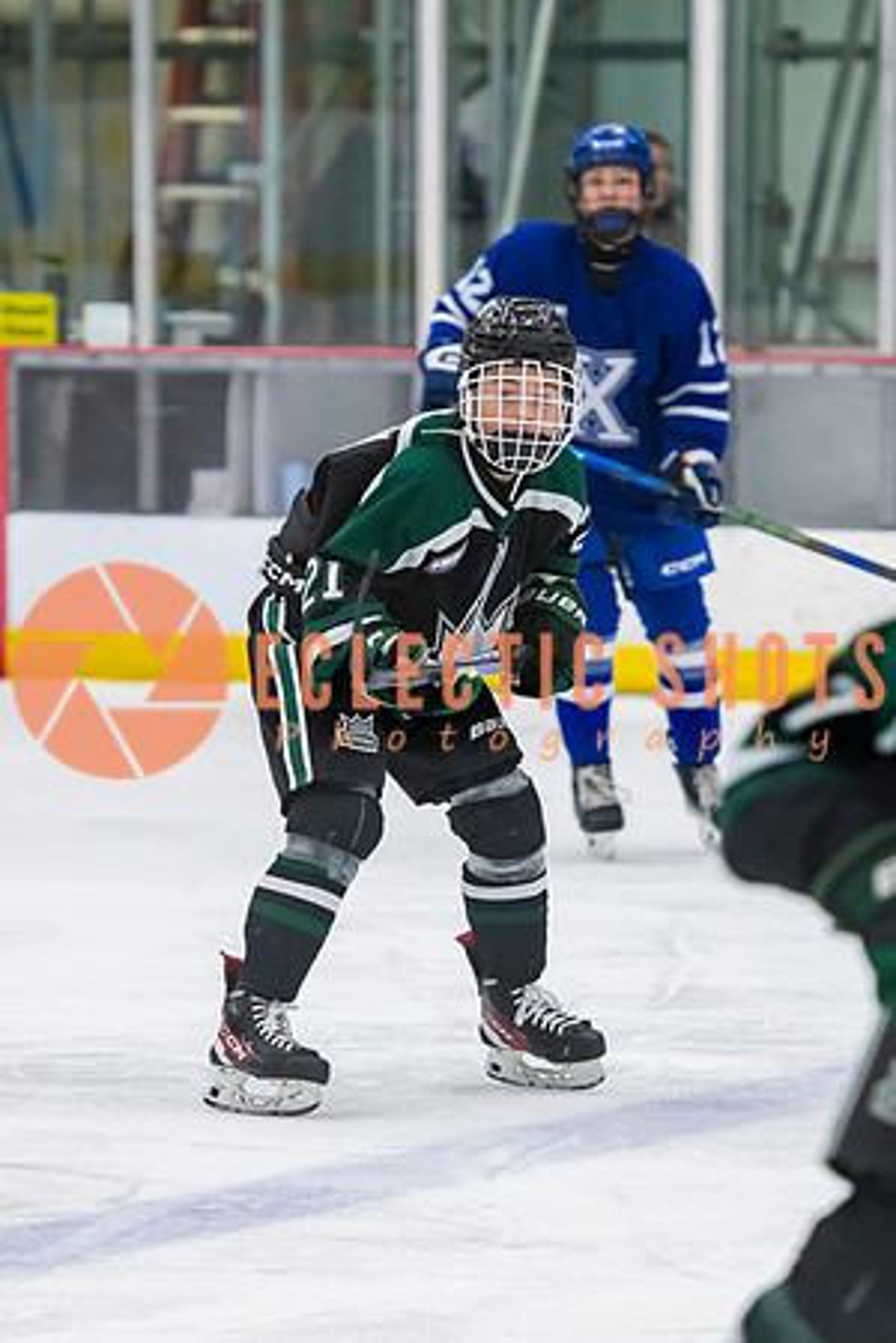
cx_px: 429
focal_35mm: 267
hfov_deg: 5.1
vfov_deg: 7.7
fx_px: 9971
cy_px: 757
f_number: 3.2
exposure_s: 1/640
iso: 2000
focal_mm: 135
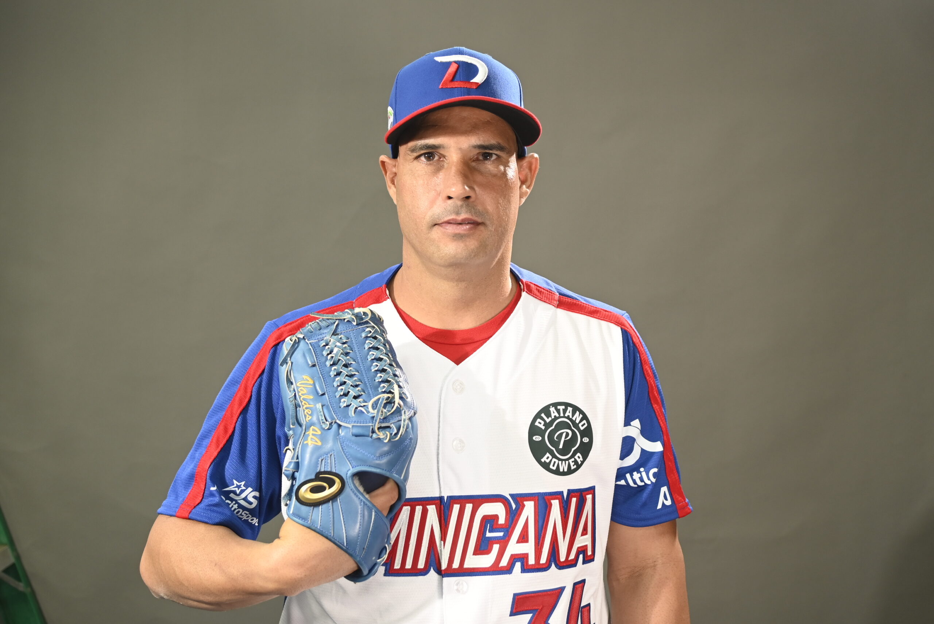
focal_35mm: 46
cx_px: 467
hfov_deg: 42.7
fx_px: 1194
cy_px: 312
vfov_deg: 29.3
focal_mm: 31
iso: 500
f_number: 2.8
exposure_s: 1/125
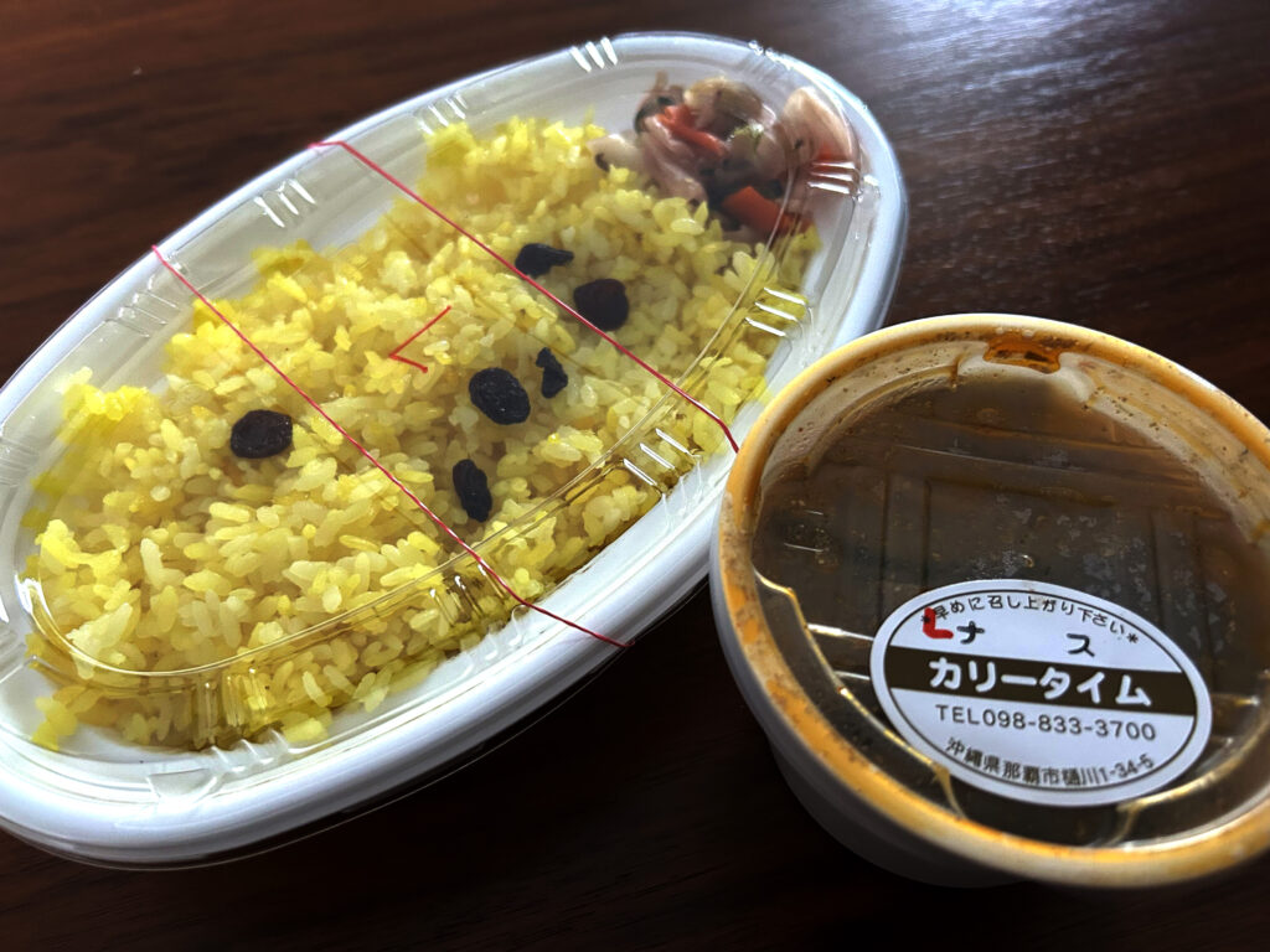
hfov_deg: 67.3
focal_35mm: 26
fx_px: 954
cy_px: 476
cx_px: 635
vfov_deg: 53.1
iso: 400
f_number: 1.5
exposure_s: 1/60
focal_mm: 5.7
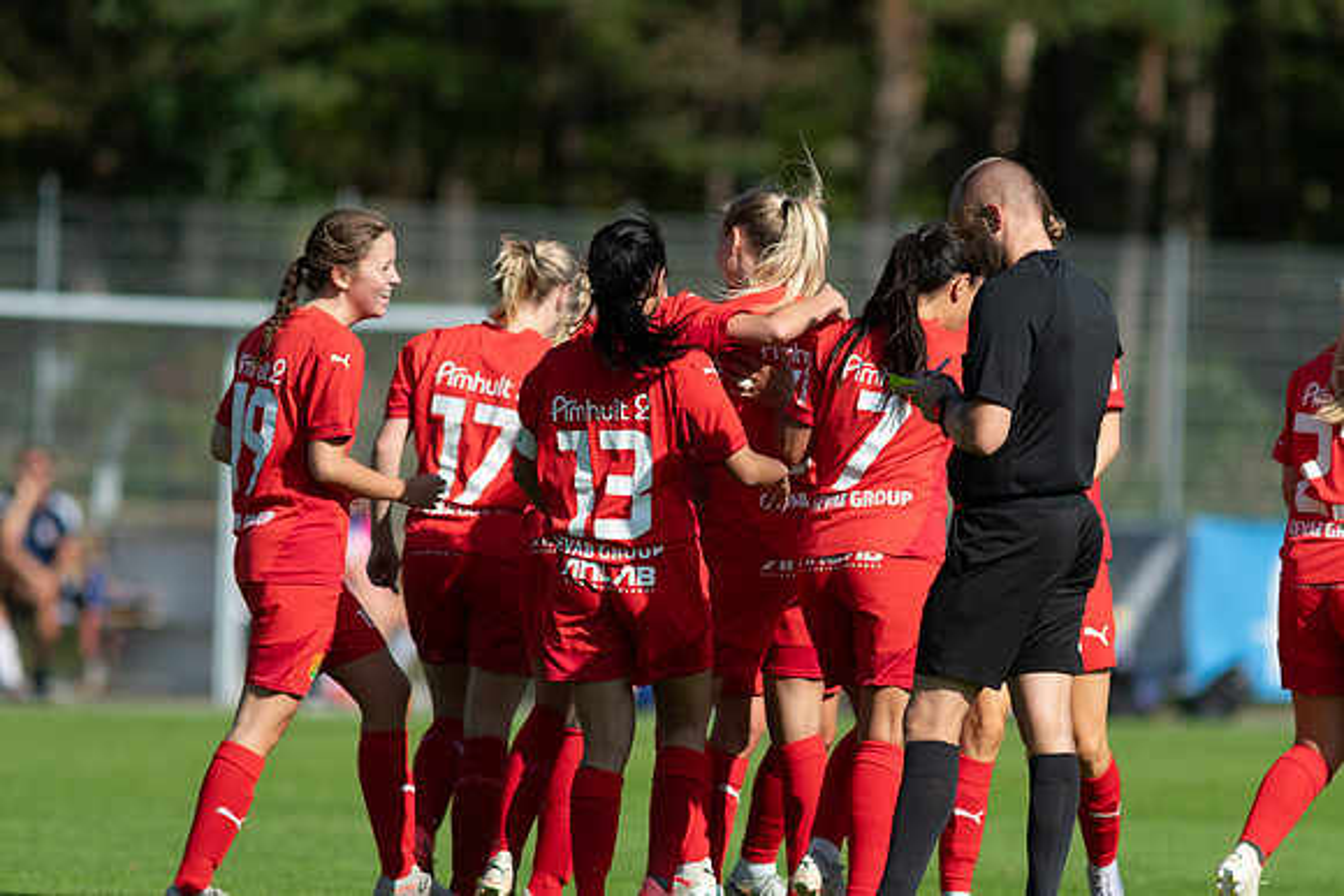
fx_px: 16803
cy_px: 448
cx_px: 672
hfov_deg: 4.6
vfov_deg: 3.1
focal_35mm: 450
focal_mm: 300
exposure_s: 1/3200
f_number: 3.2
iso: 140
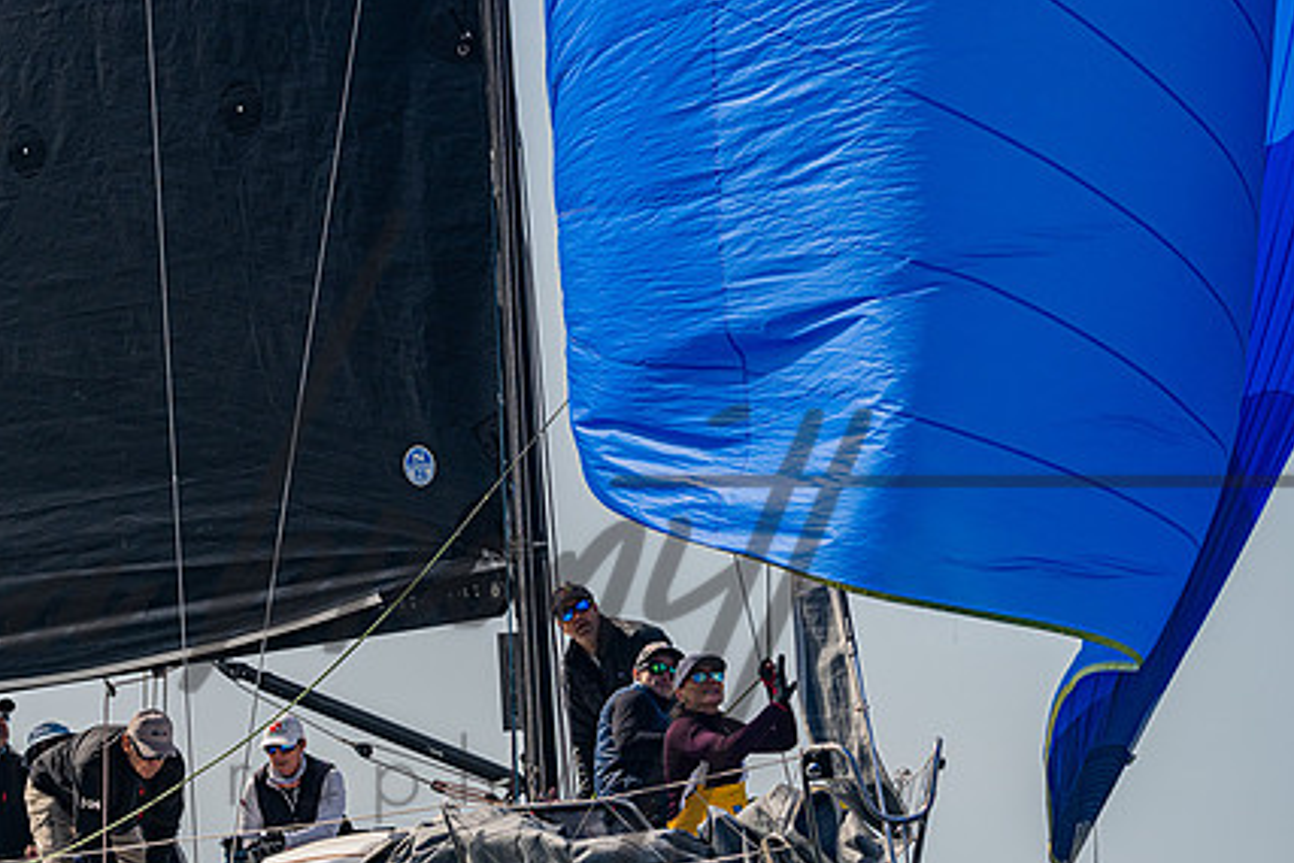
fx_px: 8953
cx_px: 324
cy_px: 490
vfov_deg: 5.5
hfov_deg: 8.3
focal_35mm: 249
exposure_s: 1/5000
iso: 320
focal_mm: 160
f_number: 6.3
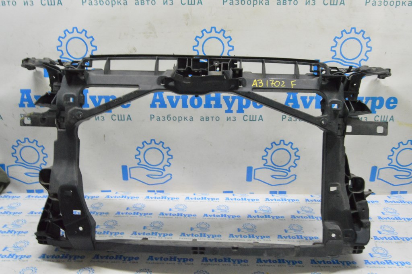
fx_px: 343
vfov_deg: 43.5
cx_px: 206
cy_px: 137
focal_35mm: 30
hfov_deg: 62.0
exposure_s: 1/15
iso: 6400
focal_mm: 20
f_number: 20
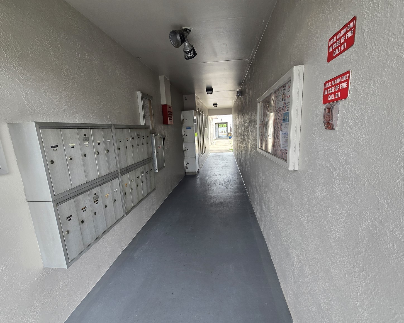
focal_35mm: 14
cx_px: 205
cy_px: 166
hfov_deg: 100.7
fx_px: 167
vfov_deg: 88.0
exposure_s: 1/134
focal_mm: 2.2
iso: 50
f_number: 2.2
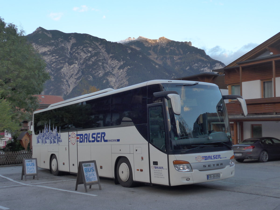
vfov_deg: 32.9
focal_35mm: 44
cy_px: 105
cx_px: 140
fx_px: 356
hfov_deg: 42.9
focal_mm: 9
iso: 160
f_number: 2.8
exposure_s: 1/200
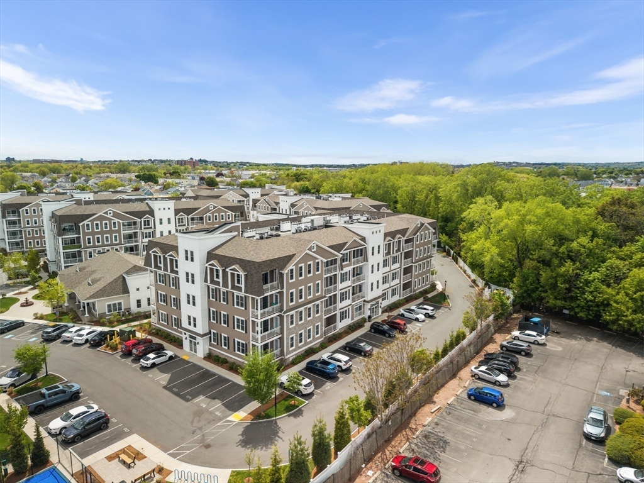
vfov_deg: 56.8
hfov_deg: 71.6
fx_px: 446
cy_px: 242
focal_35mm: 24
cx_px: 322
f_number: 1.8
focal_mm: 8.67
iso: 100
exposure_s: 1/200
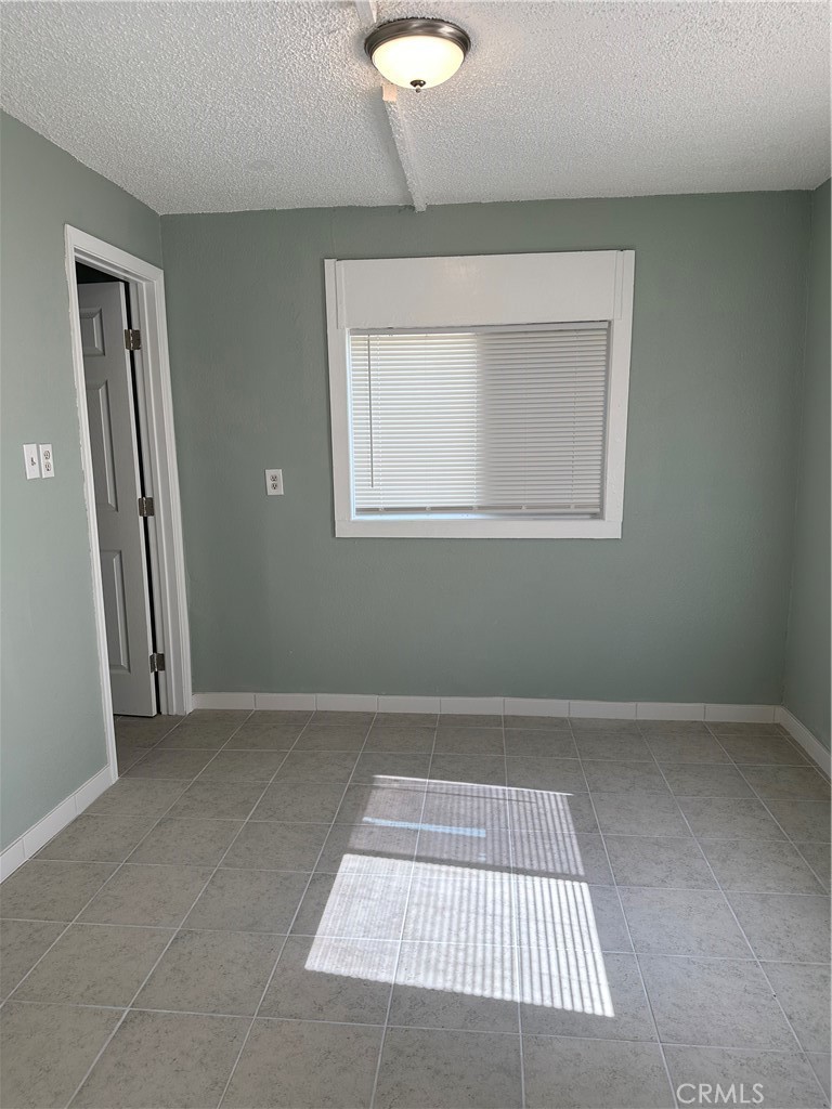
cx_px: 416
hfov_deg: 56.8
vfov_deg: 71.6
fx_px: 769
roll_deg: +0.2
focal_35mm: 24
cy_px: 554
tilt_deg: -10.5
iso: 80
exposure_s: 1/326
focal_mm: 6.86
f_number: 1.78
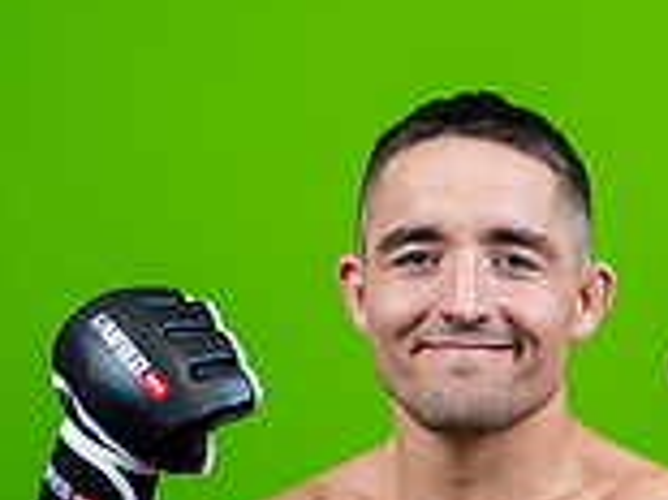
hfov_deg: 14.0
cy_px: 638
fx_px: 2700
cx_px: 539
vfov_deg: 10.4
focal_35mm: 140
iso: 100
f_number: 2
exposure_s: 1/160
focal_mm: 50
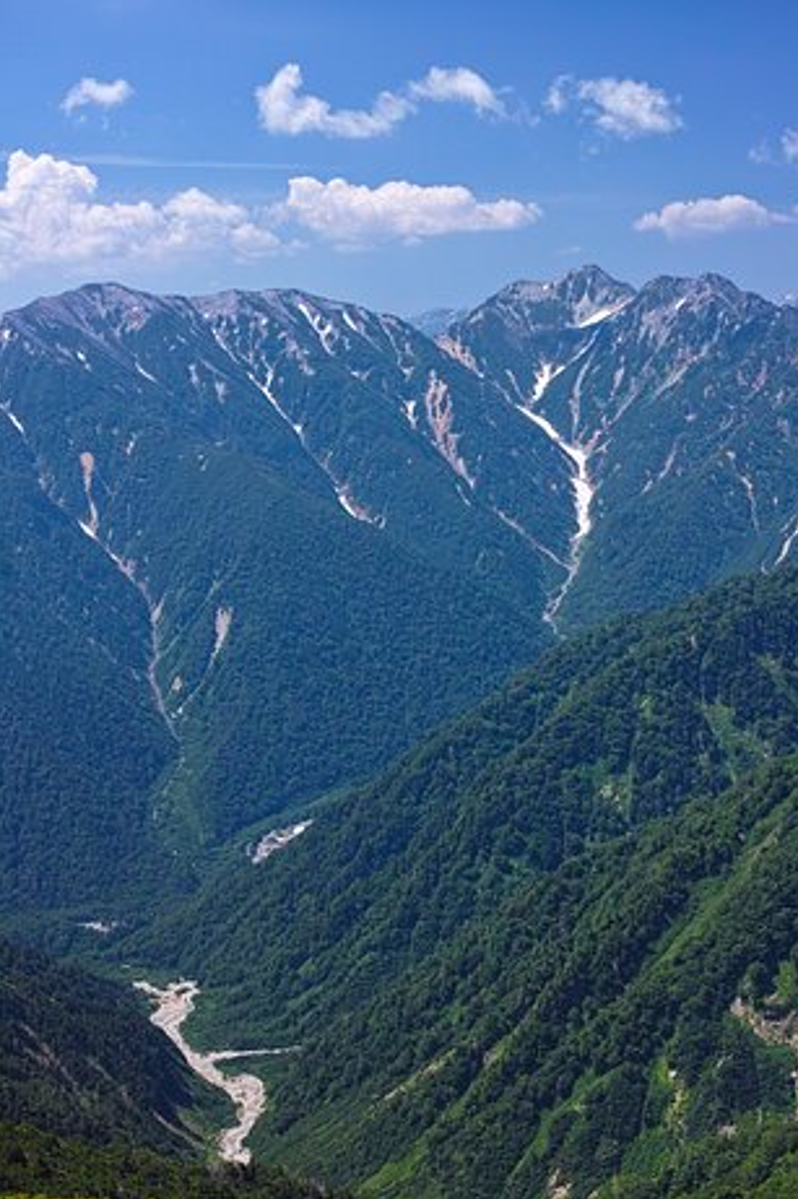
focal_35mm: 50
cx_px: 441
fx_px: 1664
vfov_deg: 39.6
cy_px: 663
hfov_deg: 27.0
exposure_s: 1/250
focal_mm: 30
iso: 200
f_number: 5.6
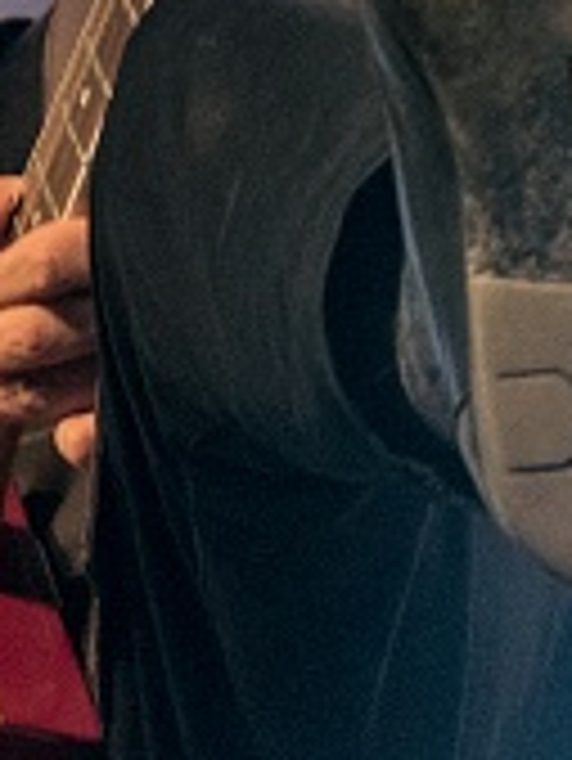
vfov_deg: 4.6
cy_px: 436
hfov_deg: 3.5
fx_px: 9462
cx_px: -18
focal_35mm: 430
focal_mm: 70
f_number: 14
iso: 500
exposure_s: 1/100
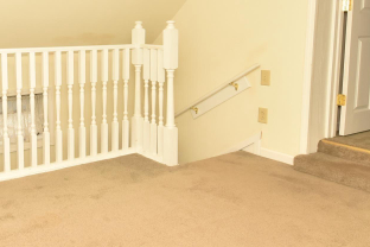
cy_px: 74
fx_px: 370
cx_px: 76
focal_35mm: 36
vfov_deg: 36.3
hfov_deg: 50.1
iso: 400
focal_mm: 10
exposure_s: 1/100
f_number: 9
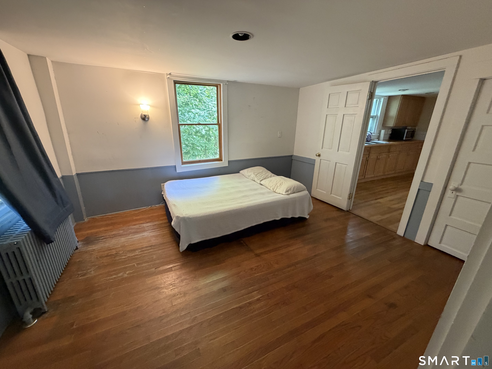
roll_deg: -1.0
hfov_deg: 102.1
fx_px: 199
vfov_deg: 85.7
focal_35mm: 14
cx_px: 246
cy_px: 184
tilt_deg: -18.4
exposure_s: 1/60
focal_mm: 2.22
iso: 400
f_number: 2.2
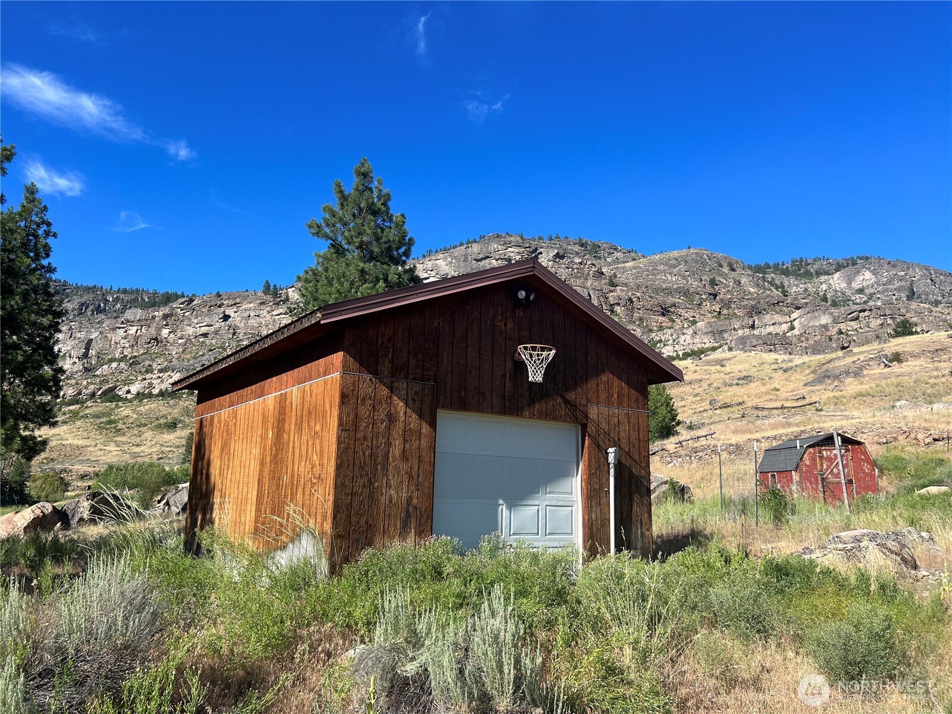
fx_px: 715
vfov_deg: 53.1
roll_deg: -1.2
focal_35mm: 26
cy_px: 357
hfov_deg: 67.3
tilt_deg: +10.2
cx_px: 476
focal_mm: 5.7
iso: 50
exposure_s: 1/2915
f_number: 1.5
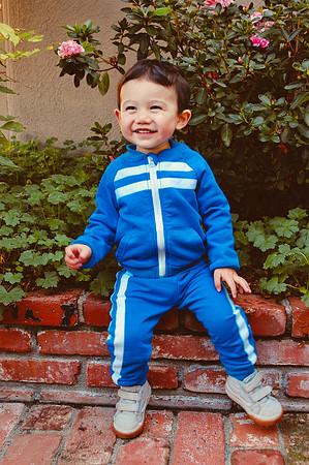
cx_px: 154
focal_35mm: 42
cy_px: 232
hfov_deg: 31.8
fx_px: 542
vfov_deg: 46.4
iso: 200
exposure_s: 1/20
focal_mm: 28
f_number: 6.3
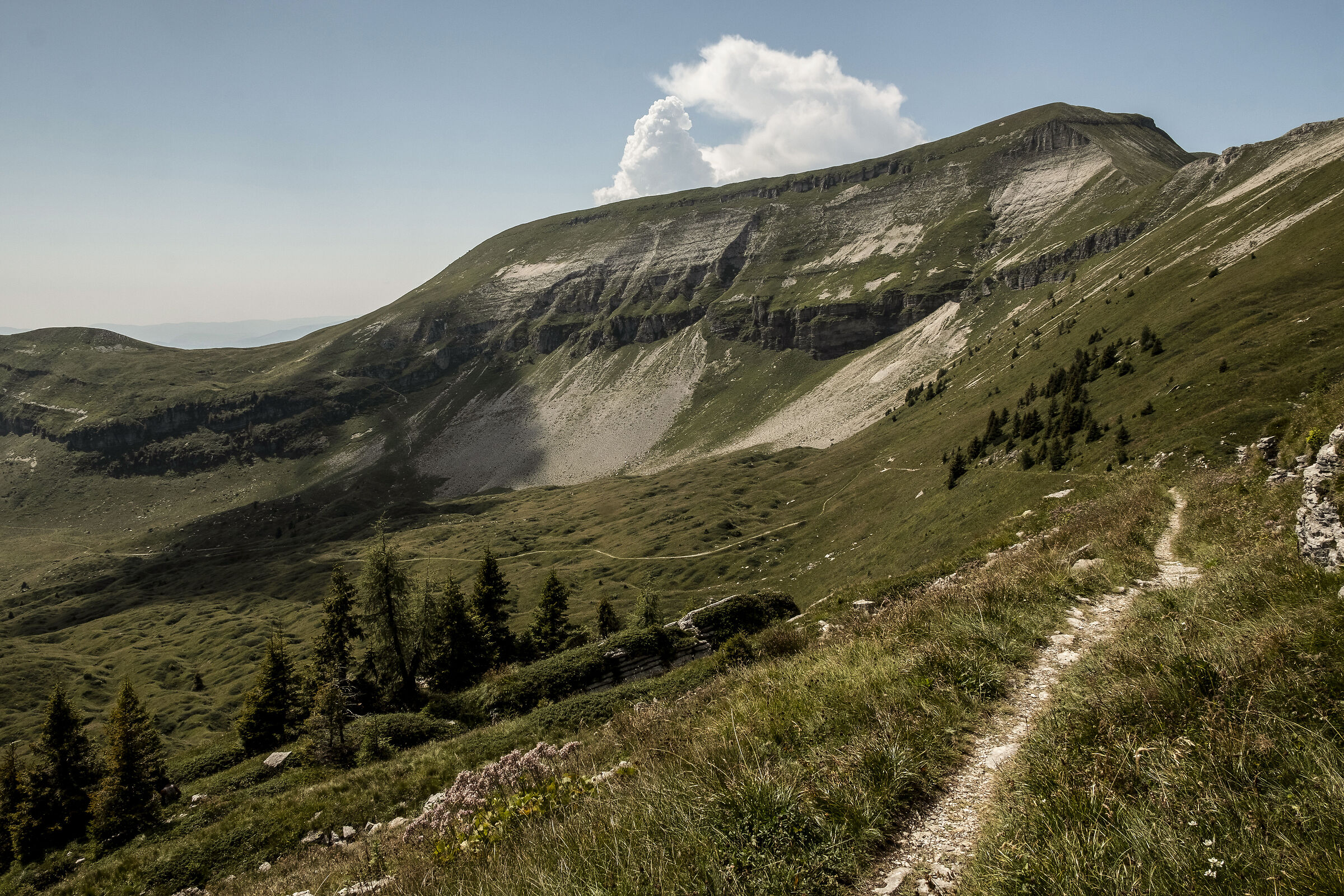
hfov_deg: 67.4
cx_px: 672
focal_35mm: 27
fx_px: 1008
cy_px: 448
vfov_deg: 47.9
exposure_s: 1/210
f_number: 11
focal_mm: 18
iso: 400
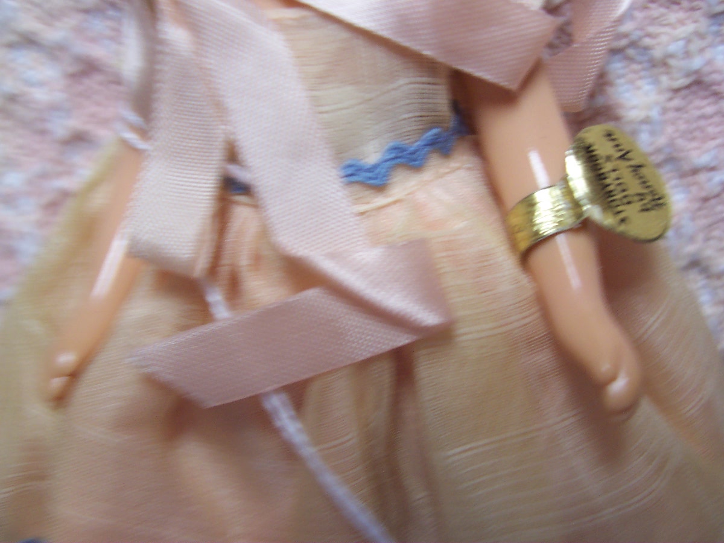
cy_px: 272
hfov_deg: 50.1
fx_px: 774
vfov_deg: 38.7
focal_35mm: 37
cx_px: 362
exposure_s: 1/45
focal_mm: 5.6
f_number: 2.8
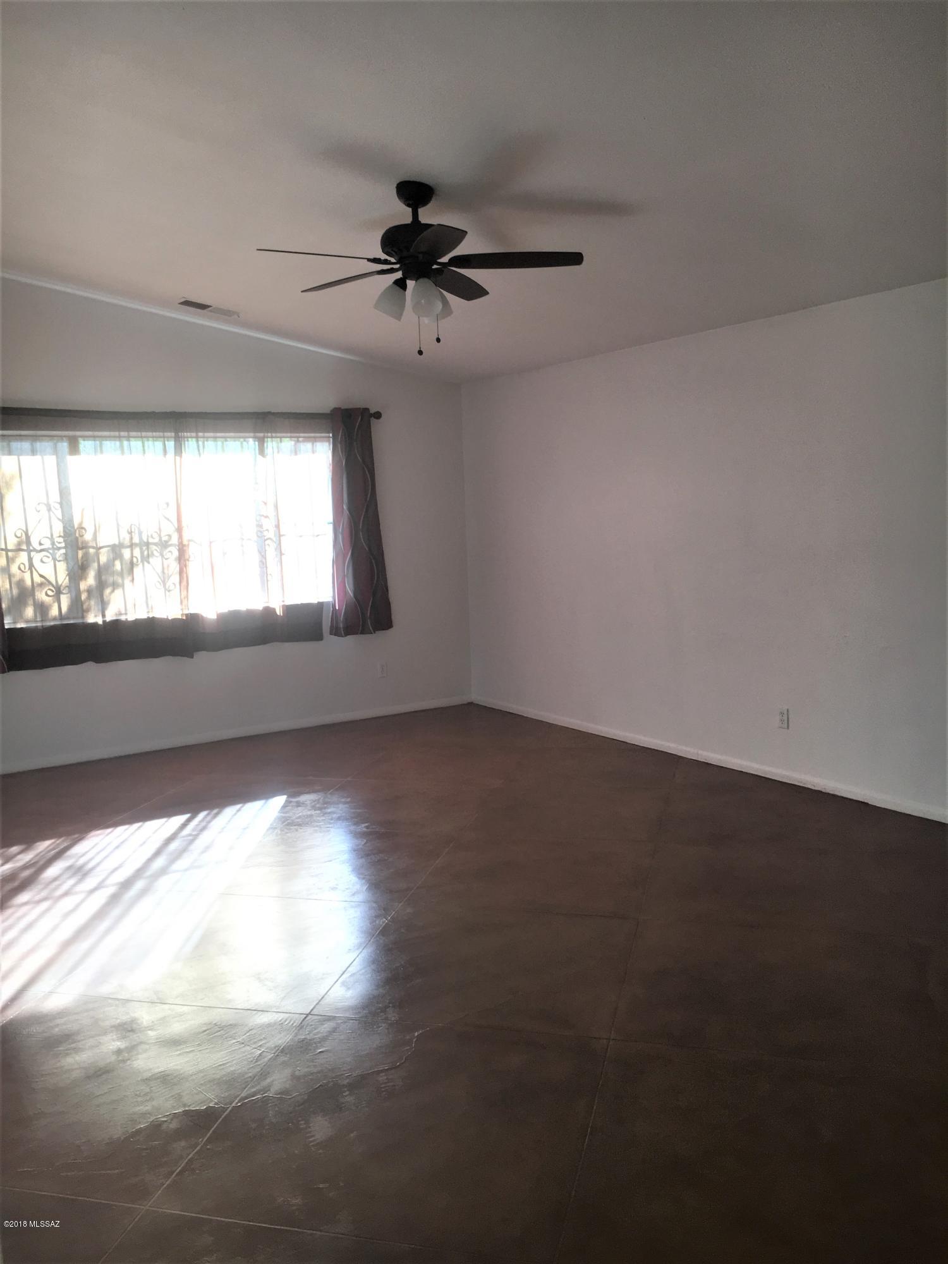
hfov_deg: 48.2
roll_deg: +1.5
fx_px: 1059
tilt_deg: -7.2
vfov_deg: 61.7
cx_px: 474
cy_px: 632
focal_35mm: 29
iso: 40
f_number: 2.2
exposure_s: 1/60
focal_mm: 4.15
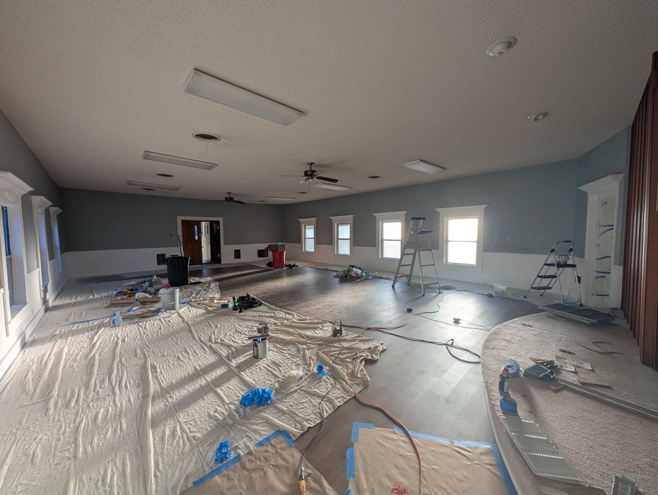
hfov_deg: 110.5
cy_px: 248
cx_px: 329
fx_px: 228
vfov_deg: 94.6
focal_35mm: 12
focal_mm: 2.02
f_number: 1.7
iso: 48
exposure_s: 1/398
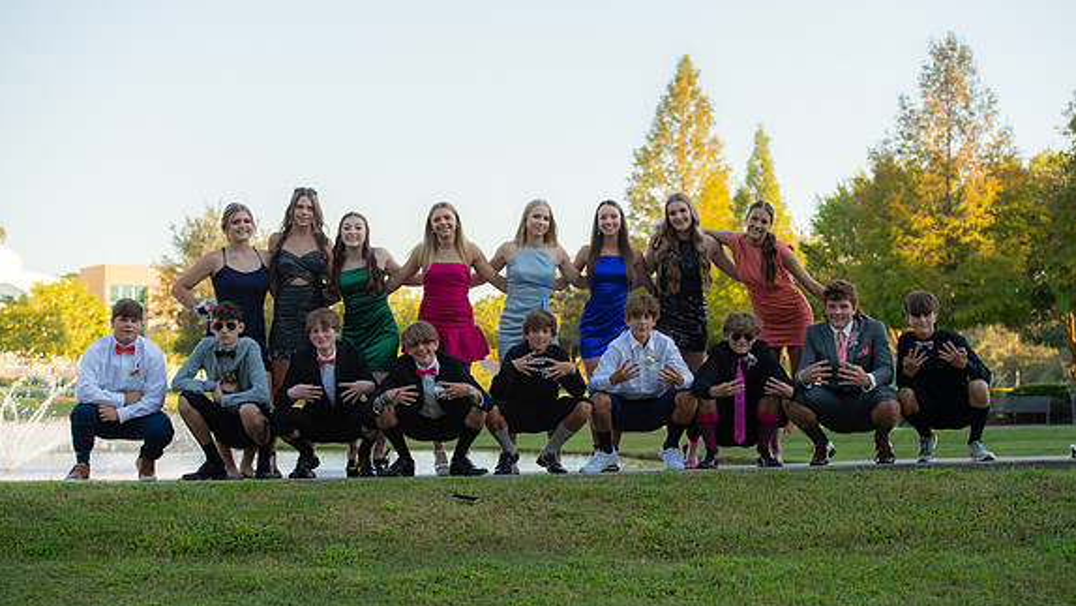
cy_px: 326
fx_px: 2112
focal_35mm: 74
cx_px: 540
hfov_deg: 28.6
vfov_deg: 16.3
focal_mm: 70
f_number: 4.5
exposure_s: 1/250
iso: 125
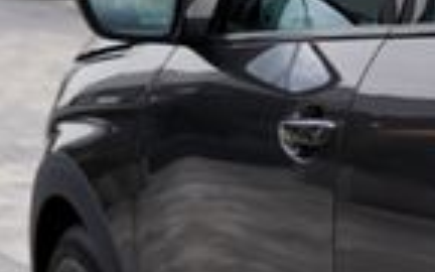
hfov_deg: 8.4
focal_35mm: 218
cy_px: 267
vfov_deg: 6.0
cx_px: 1199
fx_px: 2584
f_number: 4
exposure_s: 1/60
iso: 100
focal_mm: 30
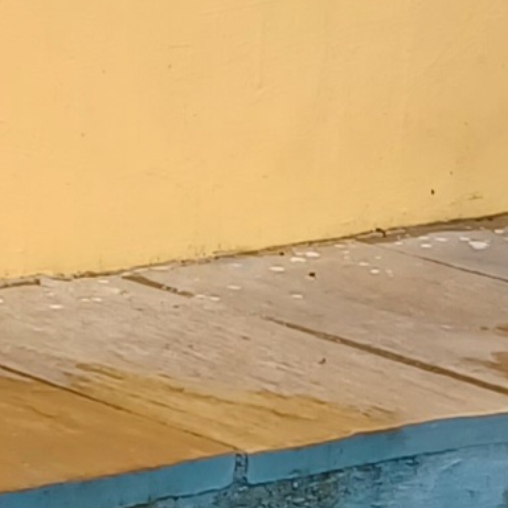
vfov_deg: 18.8
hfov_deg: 17.4
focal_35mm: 90
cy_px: 2
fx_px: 1494
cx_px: -245
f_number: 1.8
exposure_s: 1/100
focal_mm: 4.6
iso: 50
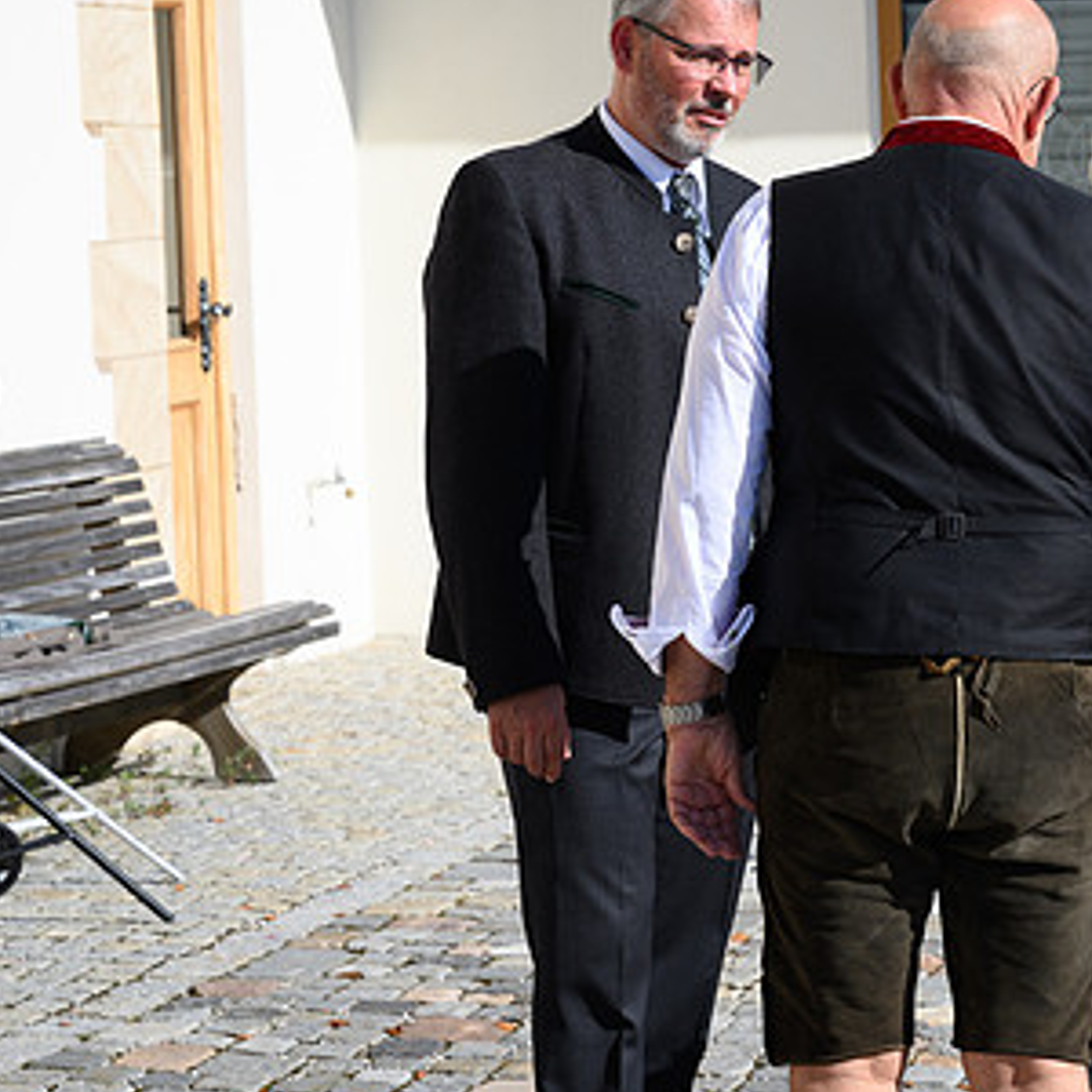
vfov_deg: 15.1
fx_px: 4104
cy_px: 419
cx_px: 906
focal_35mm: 115
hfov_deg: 15.0
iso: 100
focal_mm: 70
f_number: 7.1
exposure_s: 1/400
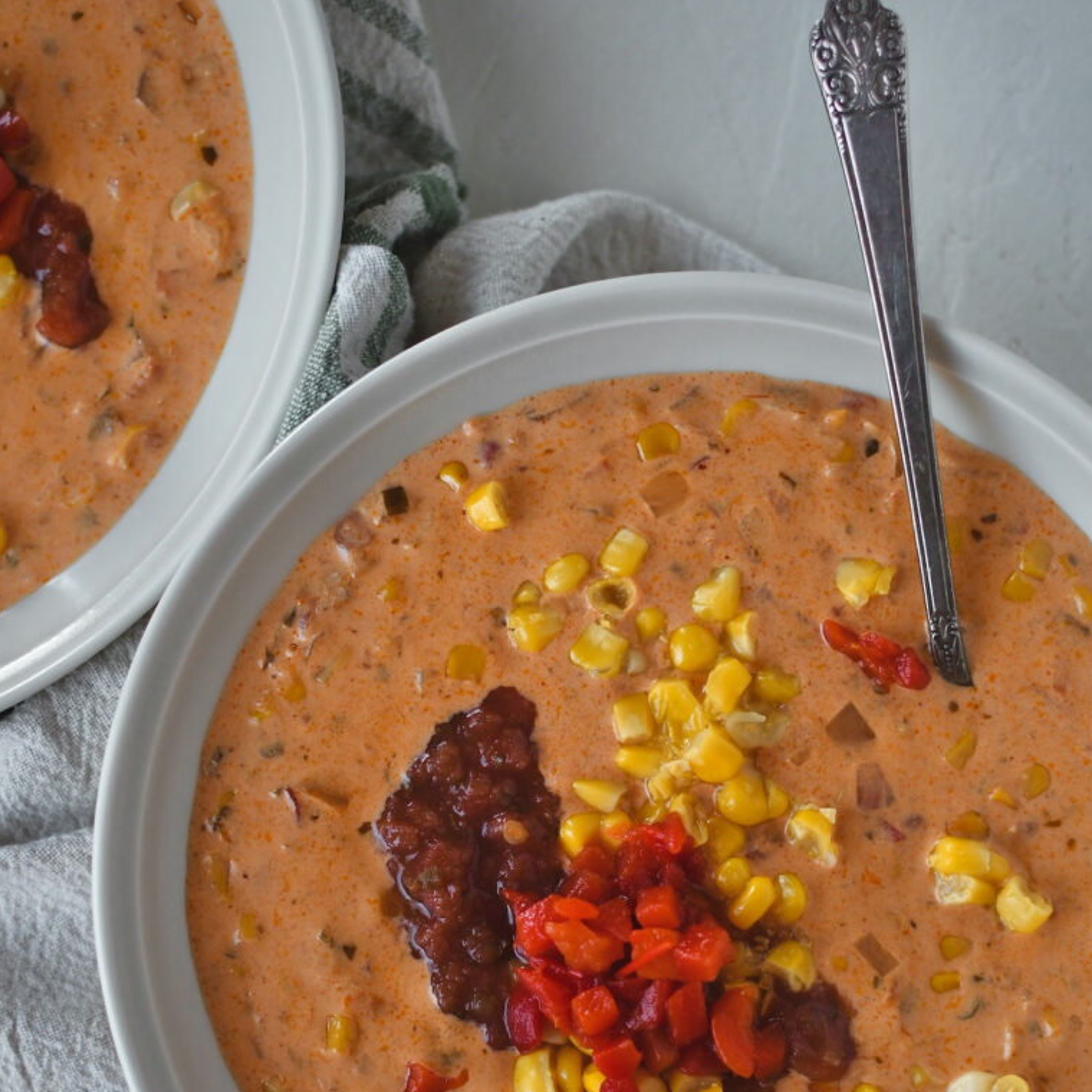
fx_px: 2391
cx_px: 543
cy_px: 734
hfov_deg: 25.7
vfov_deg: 25.6
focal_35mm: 67
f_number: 3.2
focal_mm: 35
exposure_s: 1/200
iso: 800
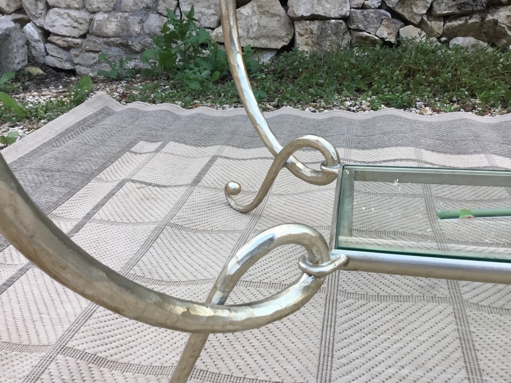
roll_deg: -0.6
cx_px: 256
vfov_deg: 45.4
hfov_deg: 58.4
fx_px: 458
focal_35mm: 31
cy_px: 192
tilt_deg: -22.0
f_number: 2.4
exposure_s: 1/33
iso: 25
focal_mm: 3.3
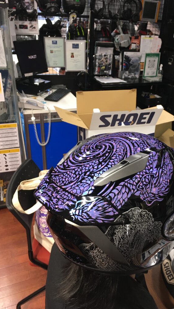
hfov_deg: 36.6
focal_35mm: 32
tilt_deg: -28.8
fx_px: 262
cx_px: 105
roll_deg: -4.1
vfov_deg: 61.0
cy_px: 156
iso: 80
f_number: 2.2
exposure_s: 1/30
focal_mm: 4.15
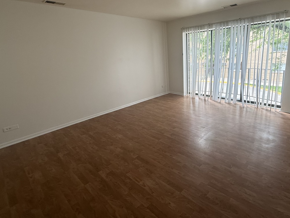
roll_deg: +3.9
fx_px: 168
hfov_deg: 81.4
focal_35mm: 20
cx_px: 162
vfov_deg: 65.4
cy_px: 89
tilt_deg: -9.9
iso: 100
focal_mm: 2.22
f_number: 2.2
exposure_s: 1/120
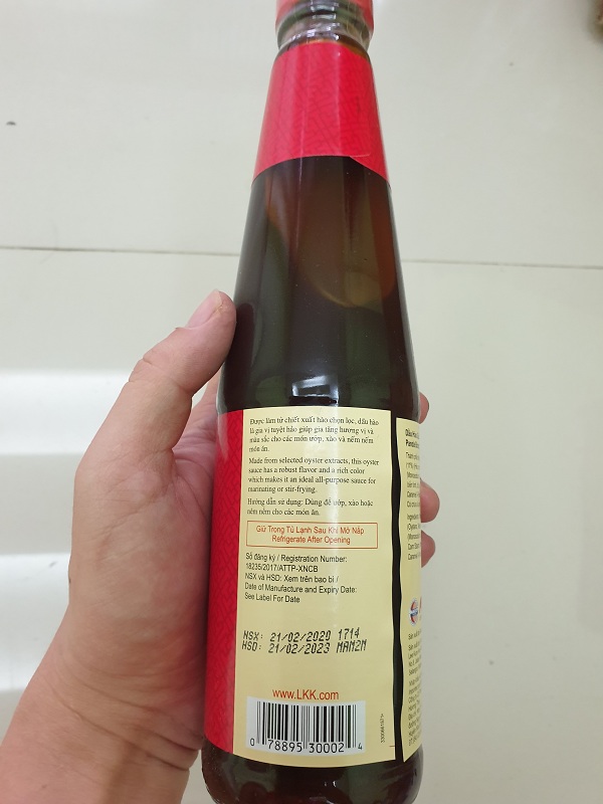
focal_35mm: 26
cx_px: 302
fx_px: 604
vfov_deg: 67.3
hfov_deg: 53.1
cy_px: 402
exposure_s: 1/25
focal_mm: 4.3
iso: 320
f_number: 2.4
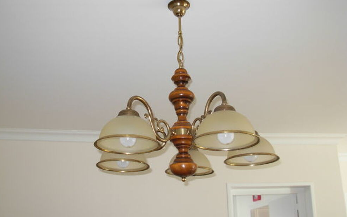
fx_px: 388
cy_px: 101
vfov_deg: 31.2
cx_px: 174
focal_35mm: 41
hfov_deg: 48.2
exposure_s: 1/24.6
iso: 86
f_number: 2.9
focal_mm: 6.3
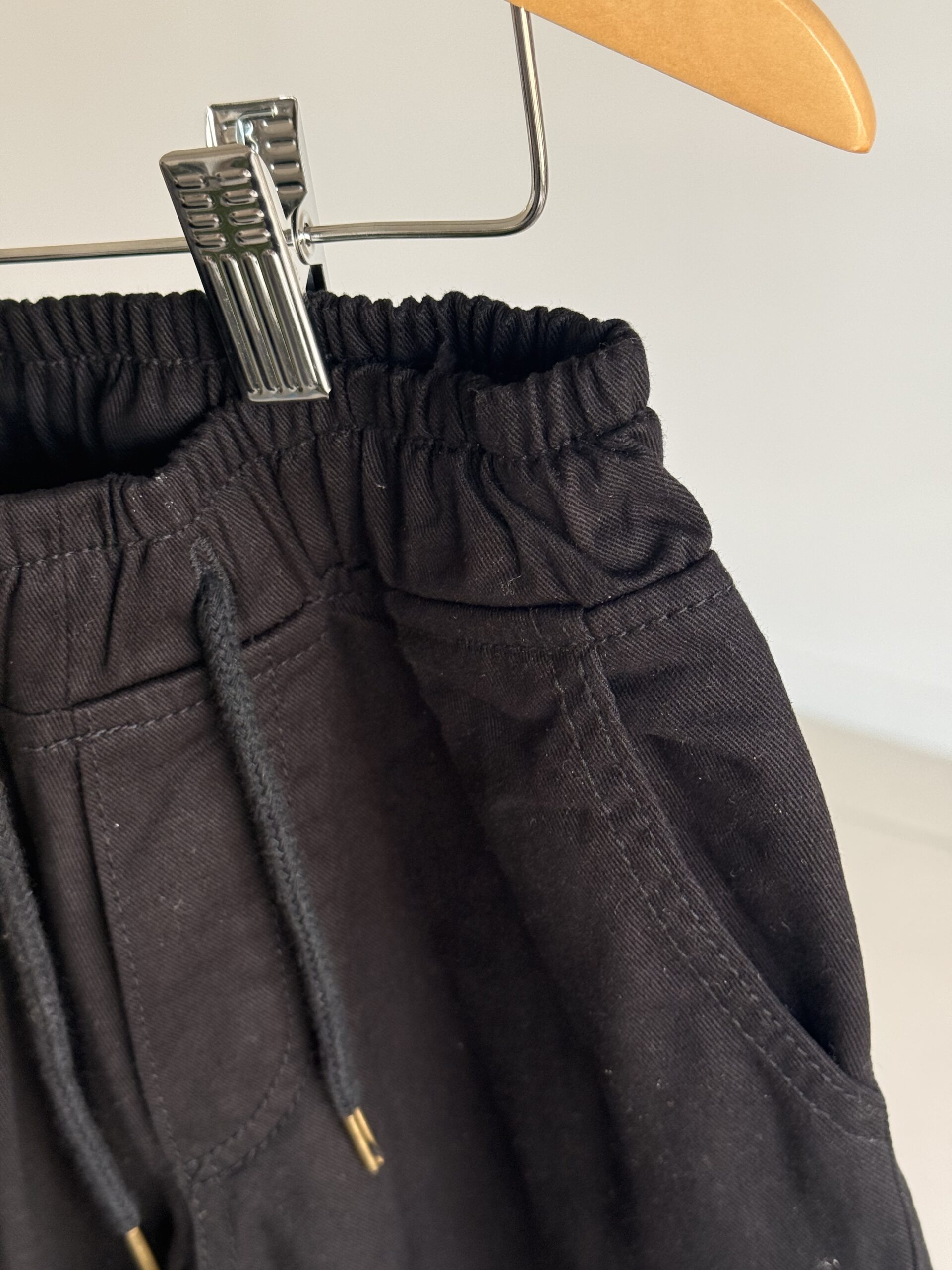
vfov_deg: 39.7
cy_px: 635
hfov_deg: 30.3
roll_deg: +7.5
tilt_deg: -34.4
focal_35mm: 48
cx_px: 476
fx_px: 1760
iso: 100
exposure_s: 1/142
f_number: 1.78
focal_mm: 6.76
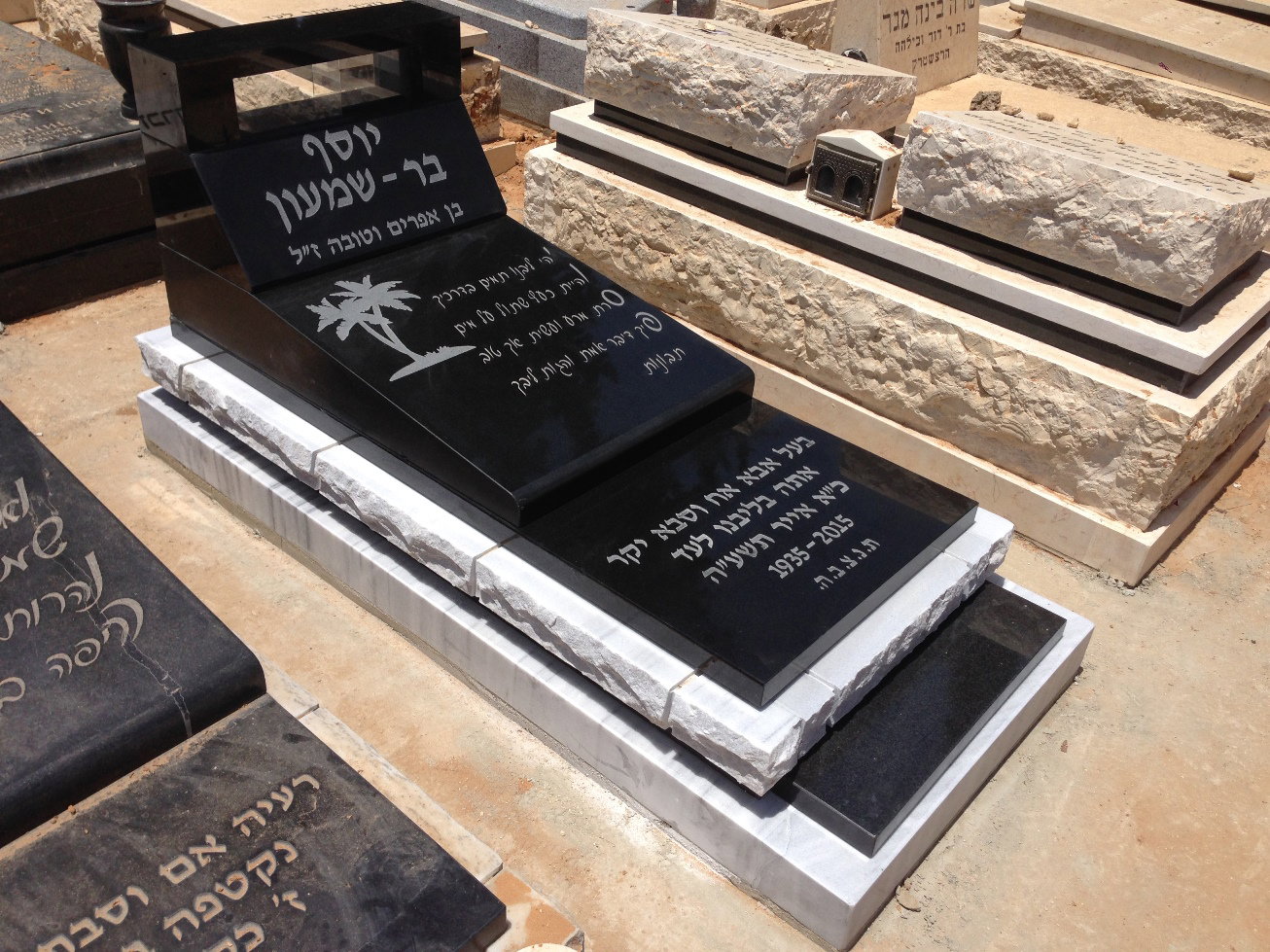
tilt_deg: -34.9
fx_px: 1210
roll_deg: -3.6
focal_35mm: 33
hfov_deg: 55.4
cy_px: 476
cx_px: 635
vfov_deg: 42.9
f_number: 2.4
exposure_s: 1/2584
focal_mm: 4.12
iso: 50
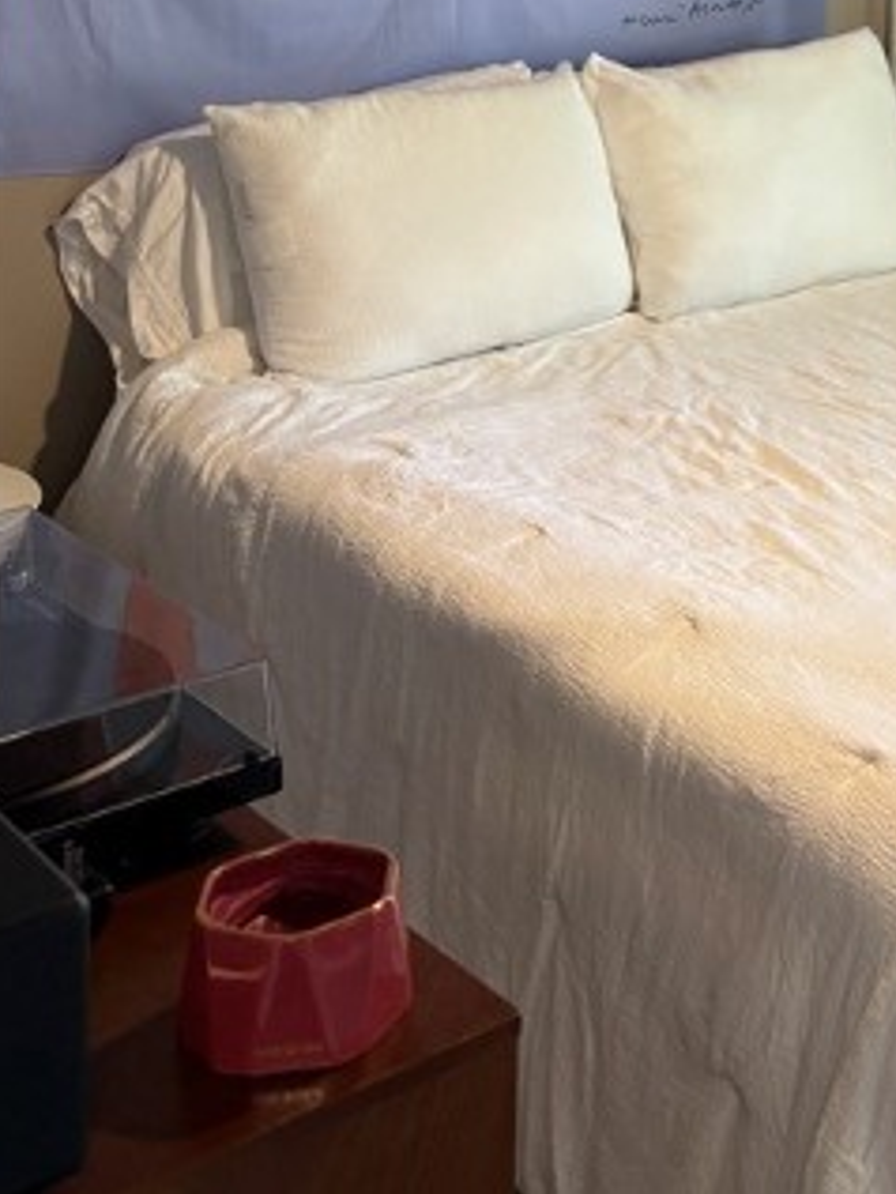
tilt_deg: -3.3
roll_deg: -2.3
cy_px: -124
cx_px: 1065
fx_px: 2173
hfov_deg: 21.7
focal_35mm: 63
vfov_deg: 28.0
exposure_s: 1/60
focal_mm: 5.96
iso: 100
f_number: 1.6
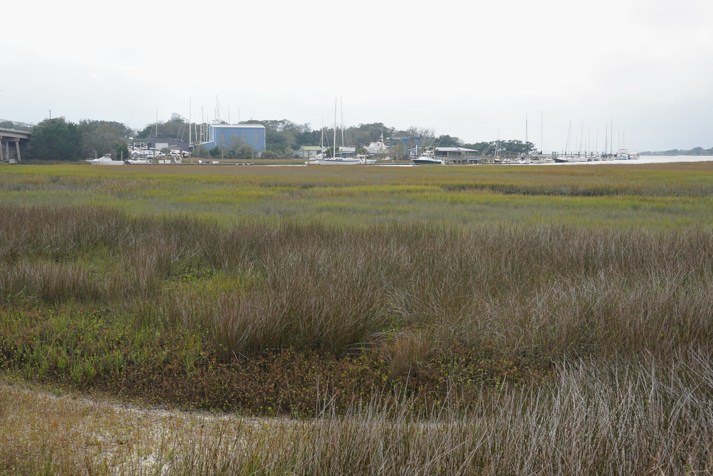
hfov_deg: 43.6
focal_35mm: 45
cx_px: 356
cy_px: 238
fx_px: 891
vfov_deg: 29.9
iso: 100
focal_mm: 45
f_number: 10
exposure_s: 1/100
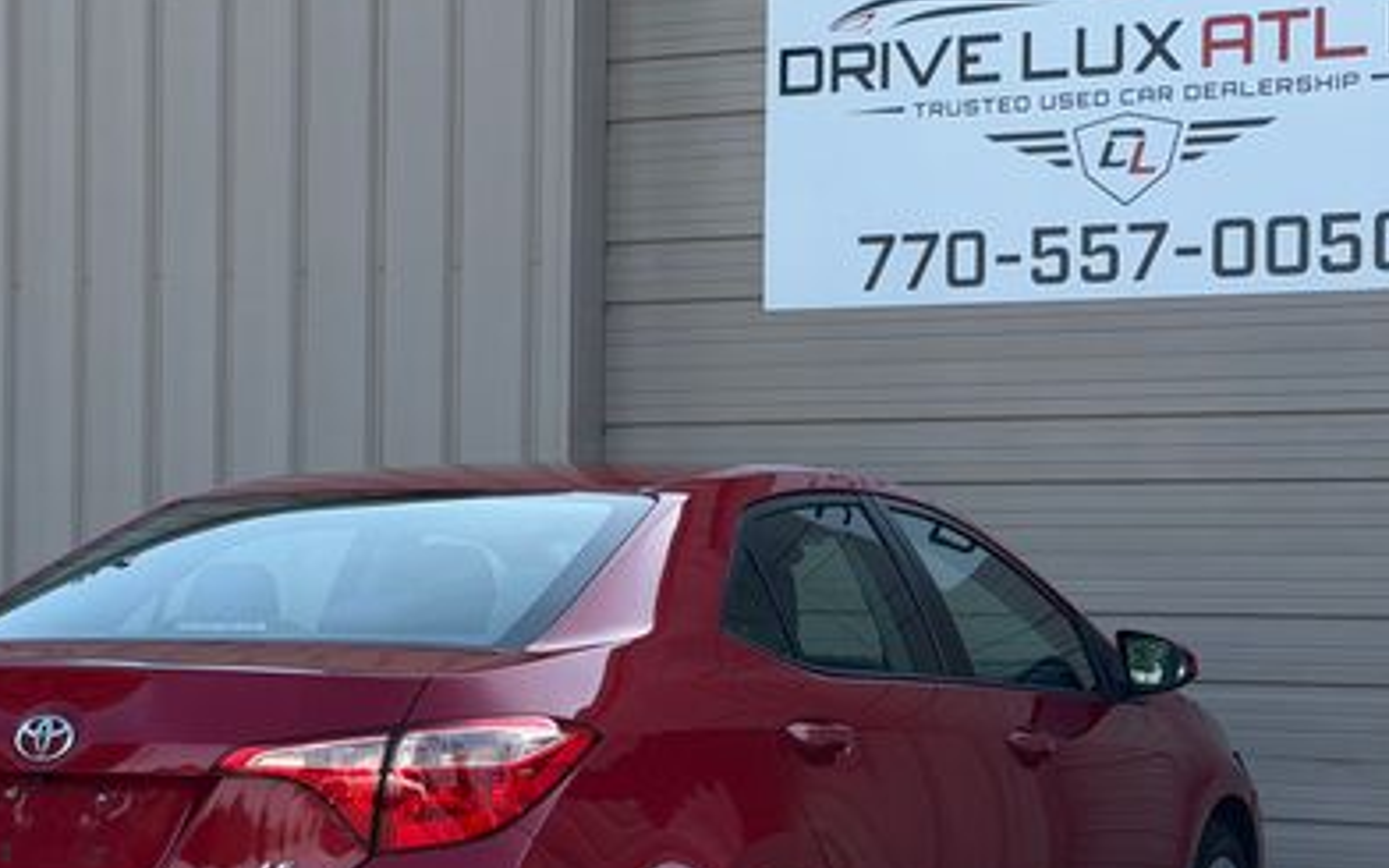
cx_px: 634
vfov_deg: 15.7
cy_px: 521
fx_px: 3142
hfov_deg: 24.9
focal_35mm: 83
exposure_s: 1/1795
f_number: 1.78
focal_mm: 6.76
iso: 100
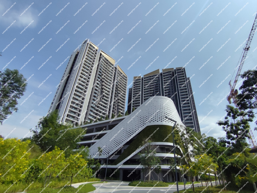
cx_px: 128
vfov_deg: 78.1
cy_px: 96
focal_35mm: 16
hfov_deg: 94.5
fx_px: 119
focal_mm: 1.65
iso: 50
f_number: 2.2
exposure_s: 1/4180
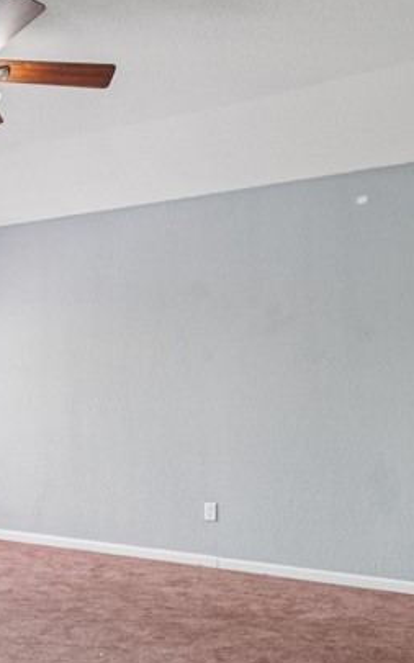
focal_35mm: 41
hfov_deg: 27.7
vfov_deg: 48.1
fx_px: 740
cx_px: -72
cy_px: 375
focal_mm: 10
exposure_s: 1/10
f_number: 8
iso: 400
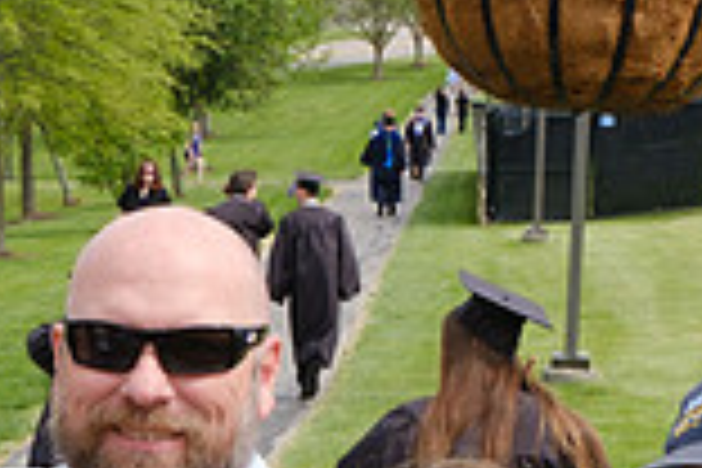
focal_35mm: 156
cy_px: 794
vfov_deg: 8.5
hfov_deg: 13.0
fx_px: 3042
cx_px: -22
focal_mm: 28.3
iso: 400
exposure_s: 1/250
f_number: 10
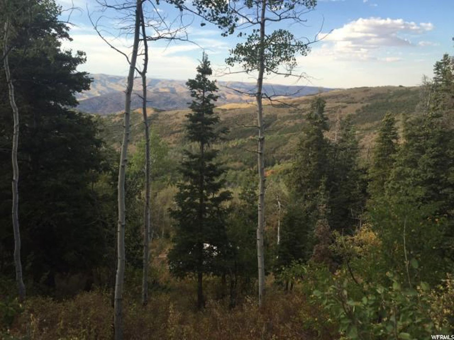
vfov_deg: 48.2
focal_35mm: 29
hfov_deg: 61.7
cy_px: 170
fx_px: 380
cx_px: 227
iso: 32
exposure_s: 1/565
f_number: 2.2
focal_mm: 4.15
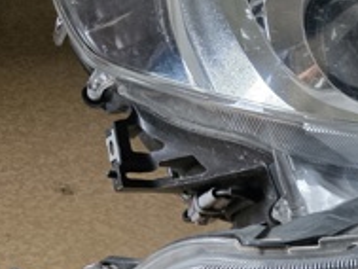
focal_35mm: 78
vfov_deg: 16.7
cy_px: 436
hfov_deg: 20.0
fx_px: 807
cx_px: 597
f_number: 1.7
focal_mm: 6.3
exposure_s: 1/180
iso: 200
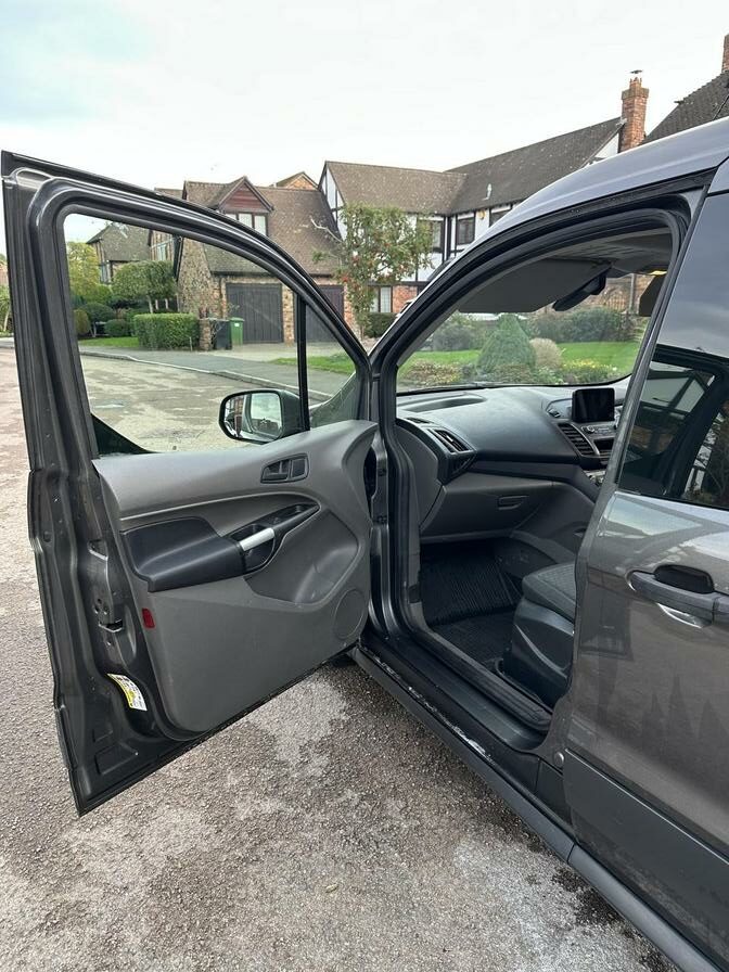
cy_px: 486
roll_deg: -0.6
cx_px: 364
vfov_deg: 71.6
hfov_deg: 56.8
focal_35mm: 24
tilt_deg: -15.2
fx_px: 674
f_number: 1.78
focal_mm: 6.86
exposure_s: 1/121
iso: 50
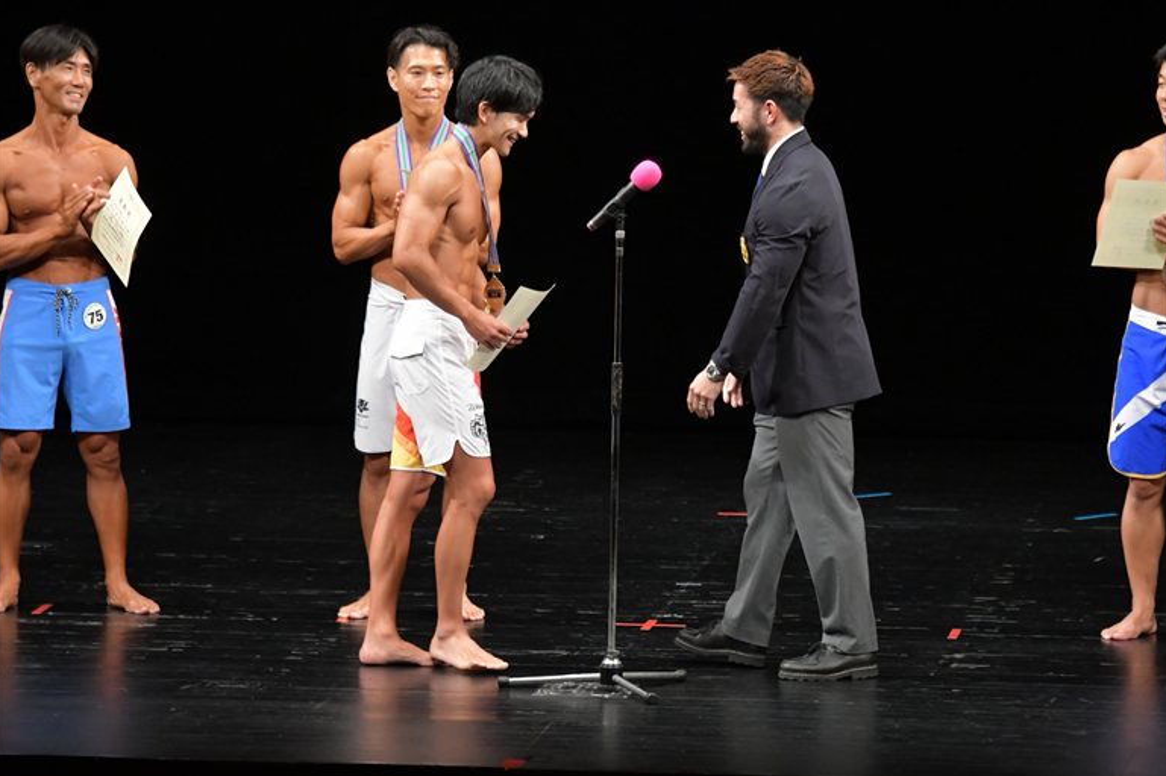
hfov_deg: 8.0
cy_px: 390
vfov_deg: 5.3
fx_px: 8320
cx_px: 583
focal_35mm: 257
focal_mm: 170
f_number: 5.6
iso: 3200
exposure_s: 1/400
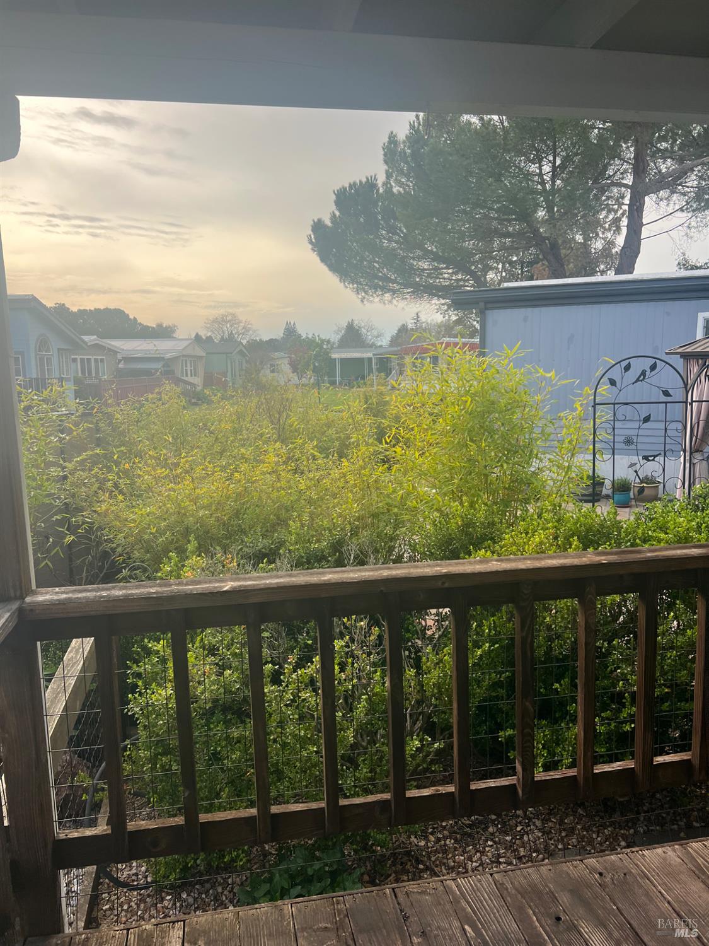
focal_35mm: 26
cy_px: 473
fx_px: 710
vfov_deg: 67.3
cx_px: 354
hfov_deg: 53.1
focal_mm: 5.7
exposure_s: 1/1344
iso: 50
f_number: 1.5
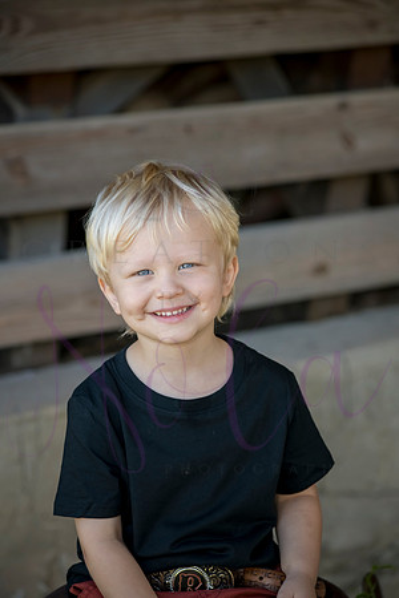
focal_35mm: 112
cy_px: 299
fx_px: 1862
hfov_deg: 12.2
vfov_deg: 18.3
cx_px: 200
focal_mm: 112
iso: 400
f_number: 4.5
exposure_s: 1/400
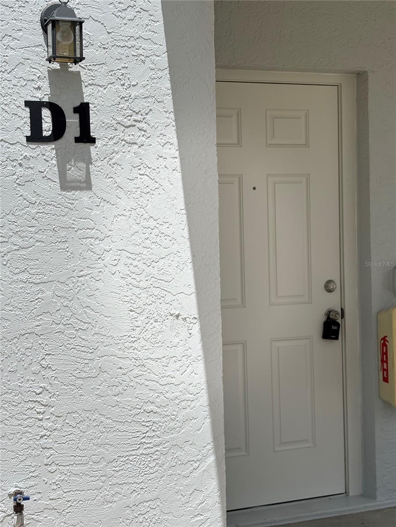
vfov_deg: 36.8
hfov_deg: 28.0
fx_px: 793
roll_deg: +1.0
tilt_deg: -2.0
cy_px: 264
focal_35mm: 52
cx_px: 198
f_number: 1.6
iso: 25
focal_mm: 5.96
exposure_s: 1/4630
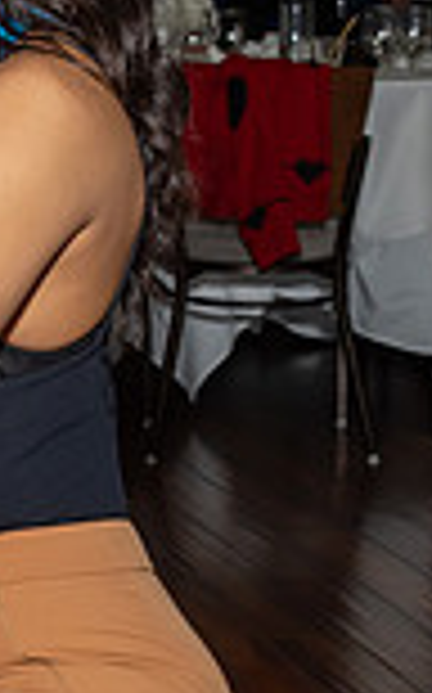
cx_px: -340
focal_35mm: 130
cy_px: 383
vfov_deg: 16.1
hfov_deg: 9.6
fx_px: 2453
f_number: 7.1
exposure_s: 1/250
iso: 400
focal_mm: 18
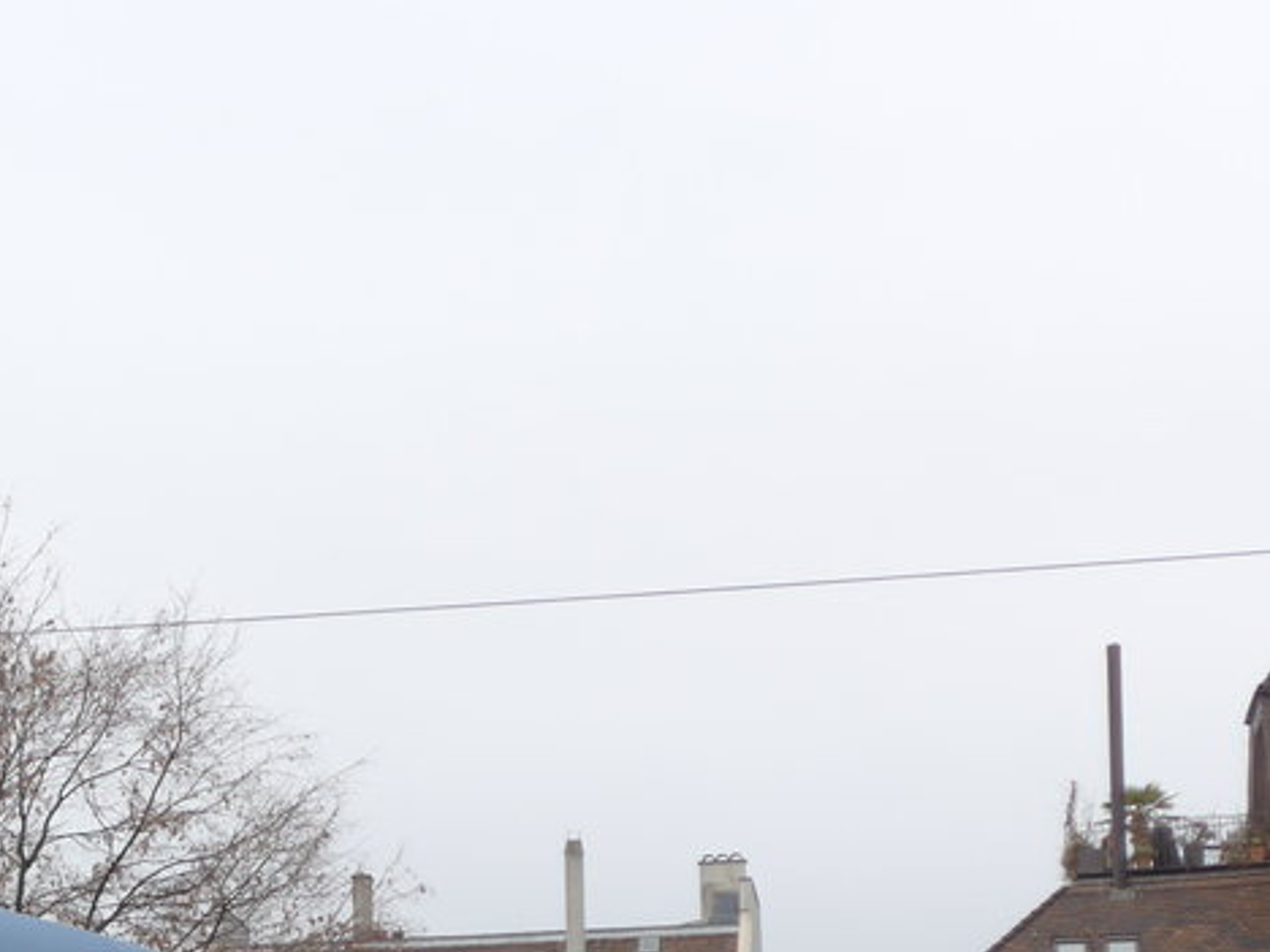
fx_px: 4329
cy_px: 1196
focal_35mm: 118
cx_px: -290
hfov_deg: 16.0
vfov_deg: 12.2
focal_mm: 9.5
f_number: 3
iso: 80
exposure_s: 1/200
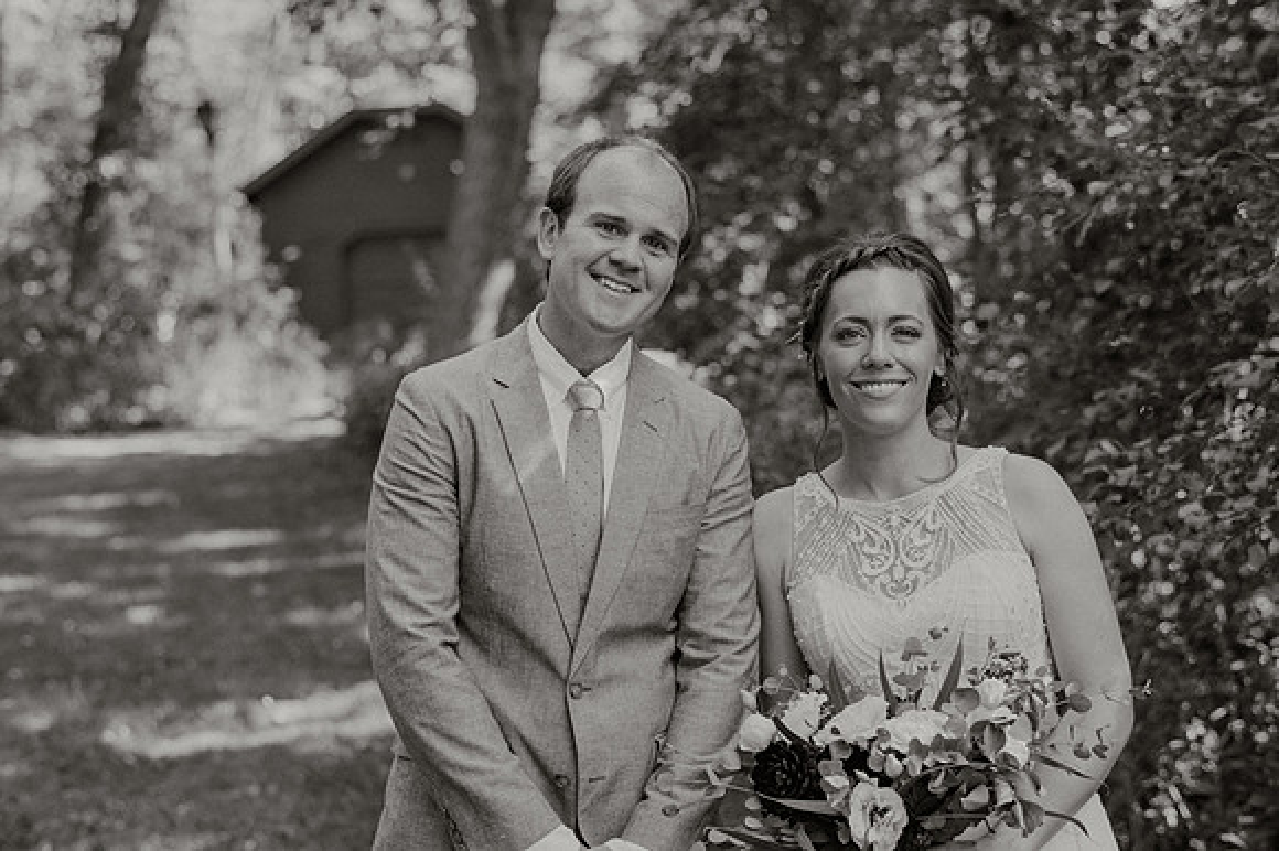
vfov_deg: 23.4
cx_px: 640
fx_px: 2059
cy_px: 426
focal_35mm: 58
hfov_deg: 34.5
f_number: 3.2
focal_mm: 58
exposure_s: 1/160
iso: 160
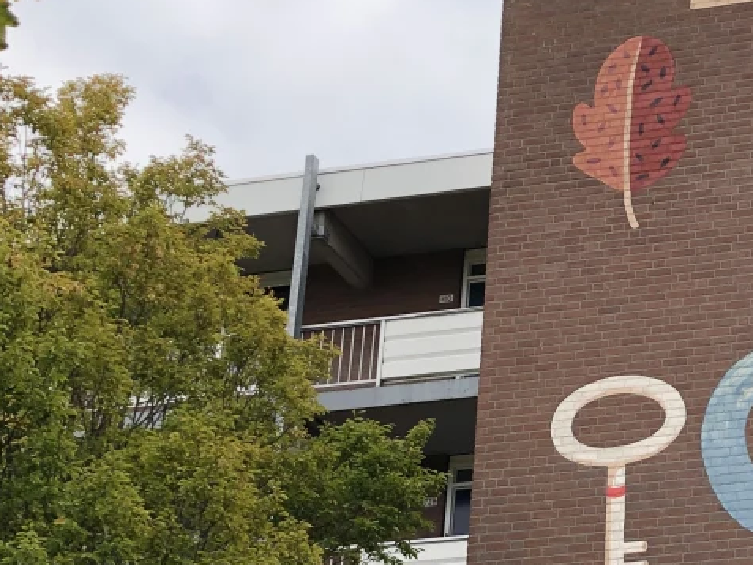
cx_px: 794
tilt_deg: +24.5
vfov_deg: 16.7
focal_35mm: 88
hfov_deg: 21.3
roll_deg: +0.7
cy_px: 454
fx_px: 1915
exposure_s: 1/889
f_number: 1.8
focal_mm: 4
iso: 20
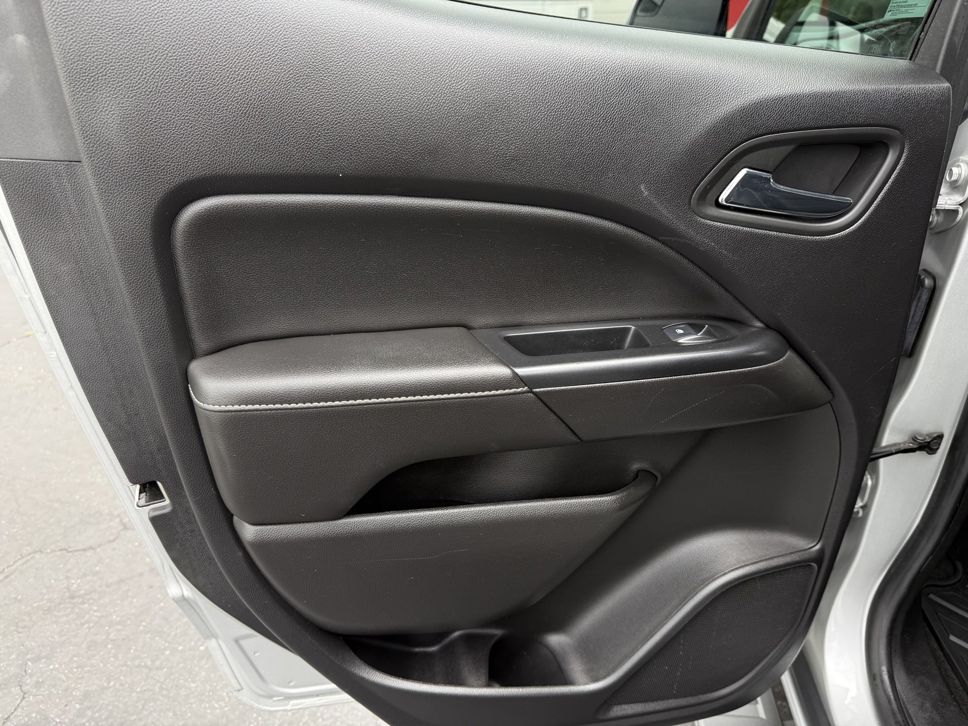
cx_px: 484
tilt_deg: -27.5
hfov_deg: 71.6
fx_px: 671
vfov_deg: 56.8
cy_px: 363
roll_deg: +1.8
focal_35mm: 24
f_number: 1.78
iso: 100
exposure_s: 1/370
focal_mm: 6.76
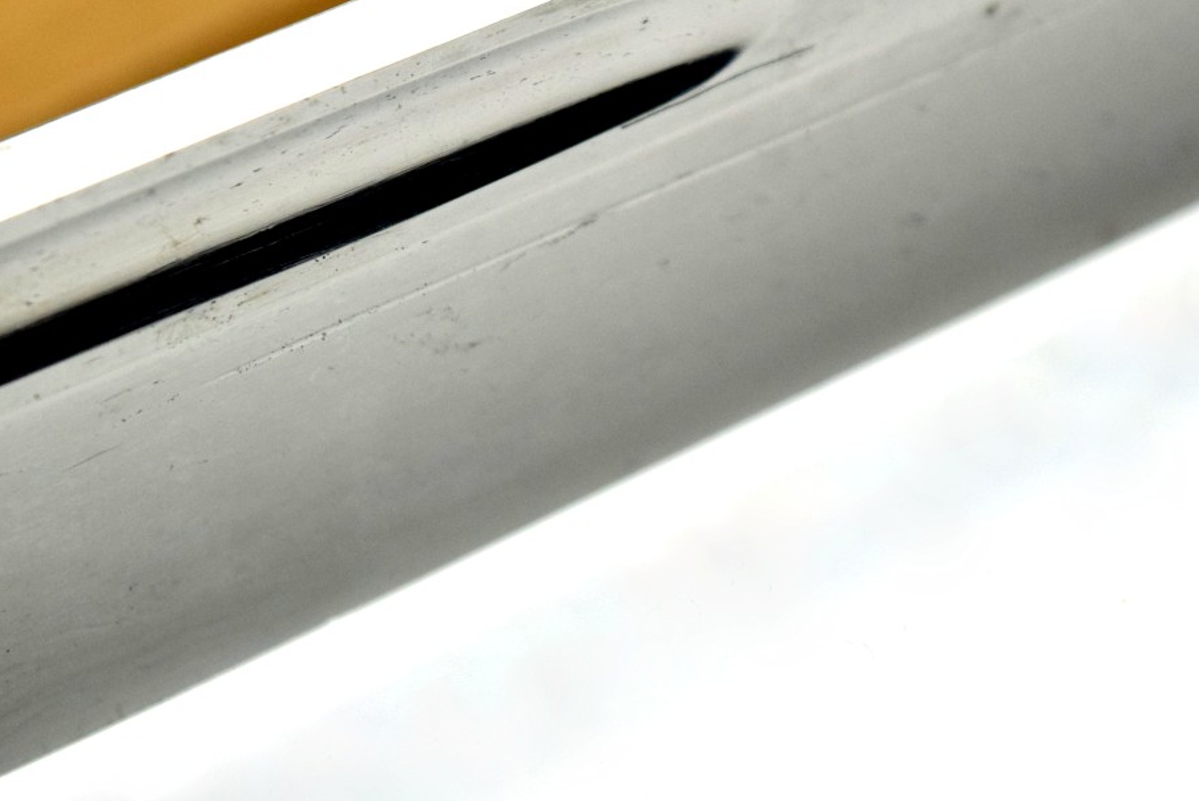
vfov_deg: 10.0
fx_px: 4561
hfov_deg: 15.0
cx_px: 541
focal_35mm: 137
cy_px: 256
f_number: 5.6
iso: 1600
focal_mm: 55
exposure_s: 1/2500
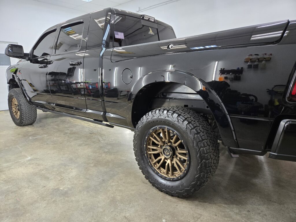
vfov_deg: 58.9
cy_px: 111
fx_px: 197
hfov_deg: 73.9
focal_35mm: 23
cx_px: 148
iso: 125
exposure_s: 1/120
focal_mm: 5.4
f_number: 1.8
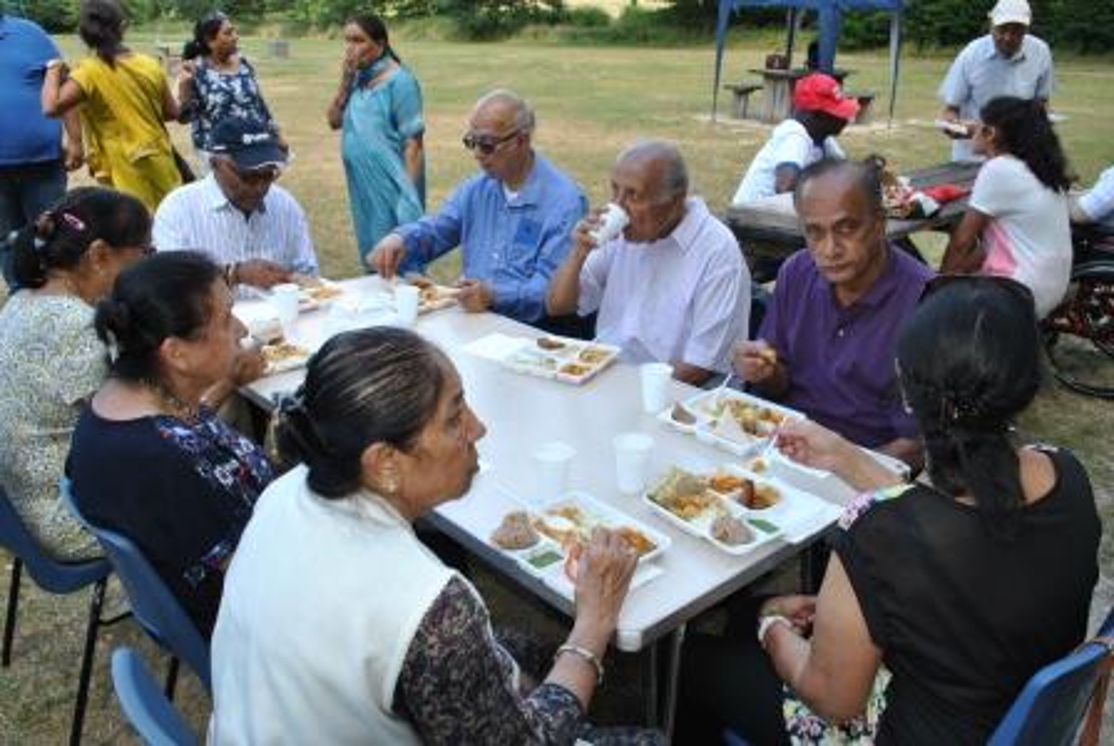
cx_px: 557
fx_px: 930
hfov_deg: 61.9
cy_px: 373
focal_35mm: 30
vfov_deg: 43.7
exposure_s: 1/60
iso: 180
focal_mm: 20
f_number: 8
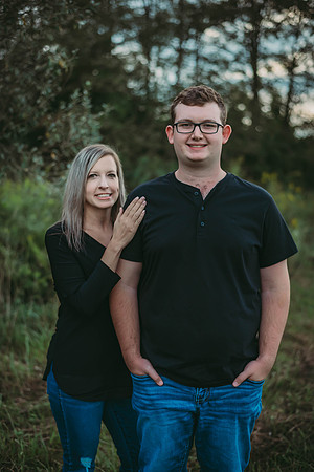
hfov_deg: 27.0
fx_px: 654
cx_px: 157
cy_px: 236
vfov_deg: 39.6
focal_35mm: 50
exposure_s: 1/2500
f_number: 2.5
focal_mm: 50
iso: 800
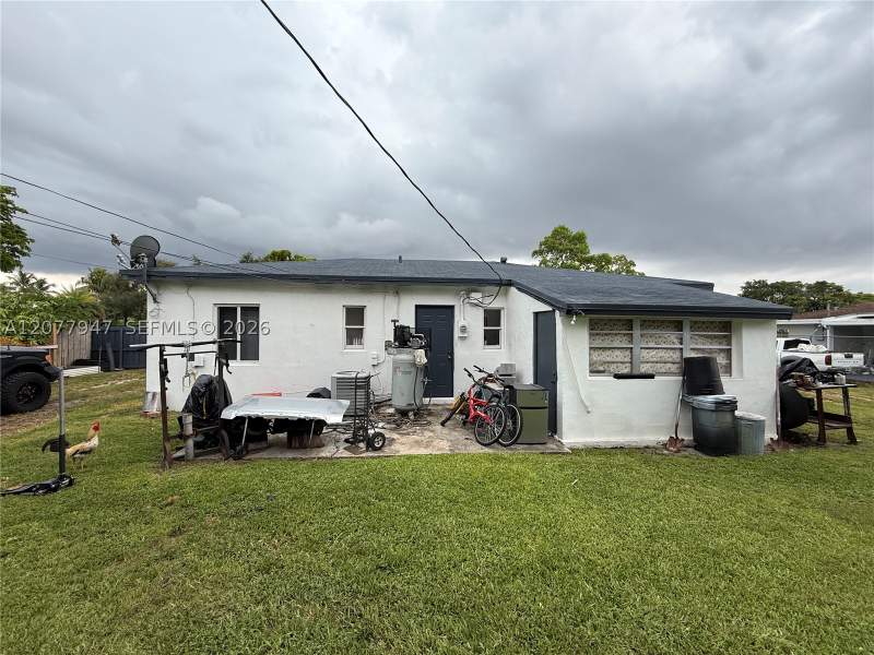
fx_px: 353
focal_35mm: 14
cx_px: 437
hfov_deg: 102.1
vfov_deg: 85.7
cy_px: 328
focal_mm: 2.22
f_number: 2.2
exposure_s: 1/277
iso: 50
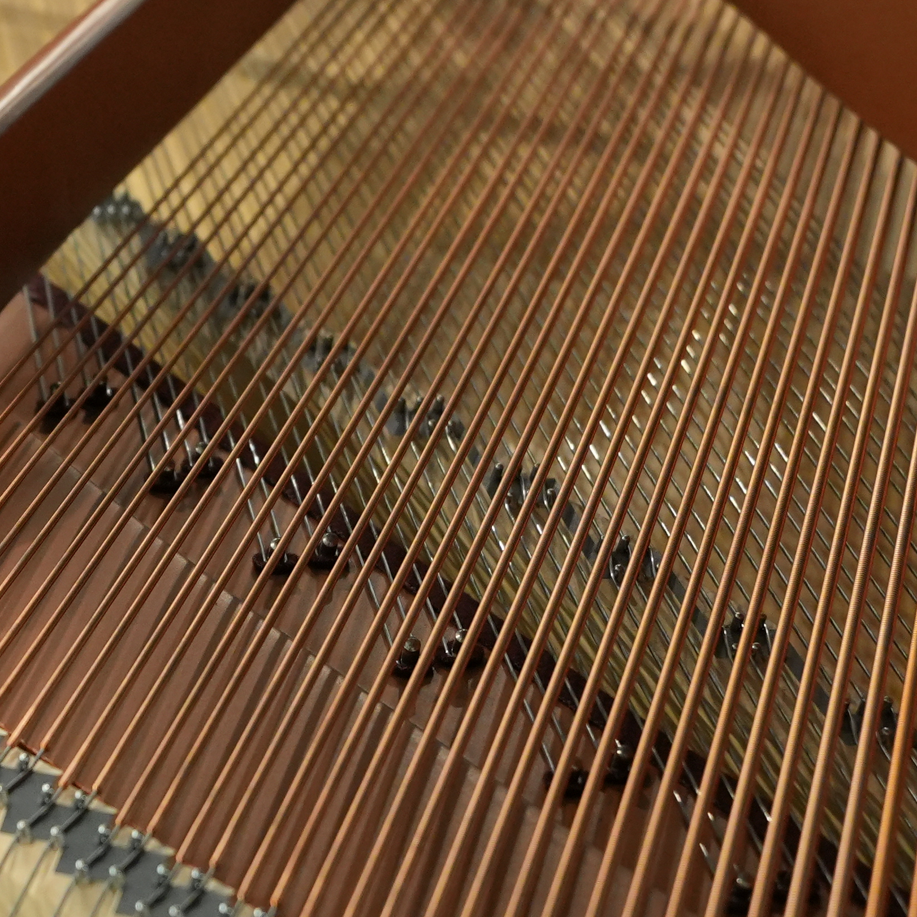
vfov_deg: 12.0
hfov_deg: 11.9
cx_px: 38
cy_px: 533
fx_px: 4376
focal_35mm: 146
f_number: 2.8
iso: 1250
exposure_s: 1/50
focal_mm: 30
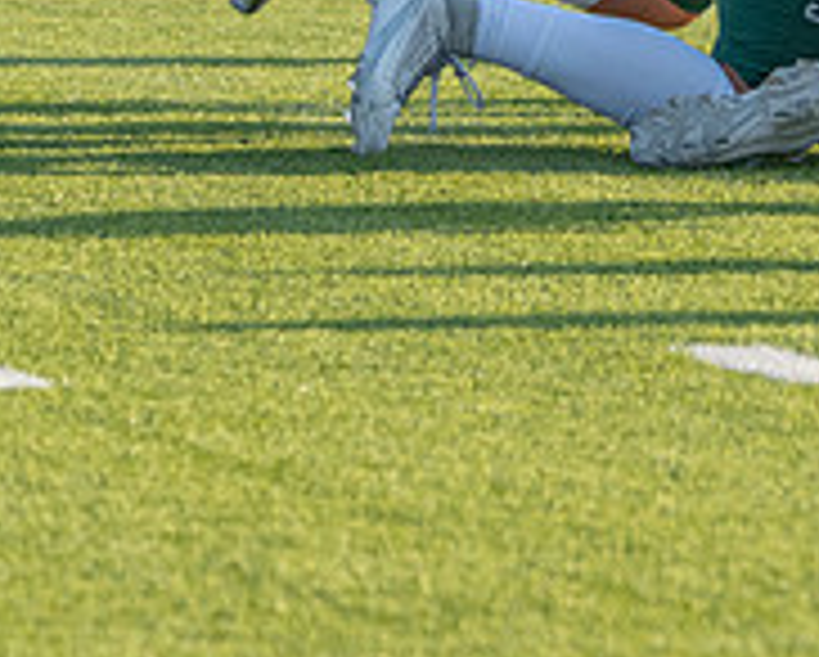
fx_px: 19485
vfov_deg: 1.9
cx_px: 1158
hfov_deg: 2.4
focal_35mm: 803
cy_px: -181
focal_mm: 190
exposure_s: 1/1250
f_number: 5.6
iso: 500
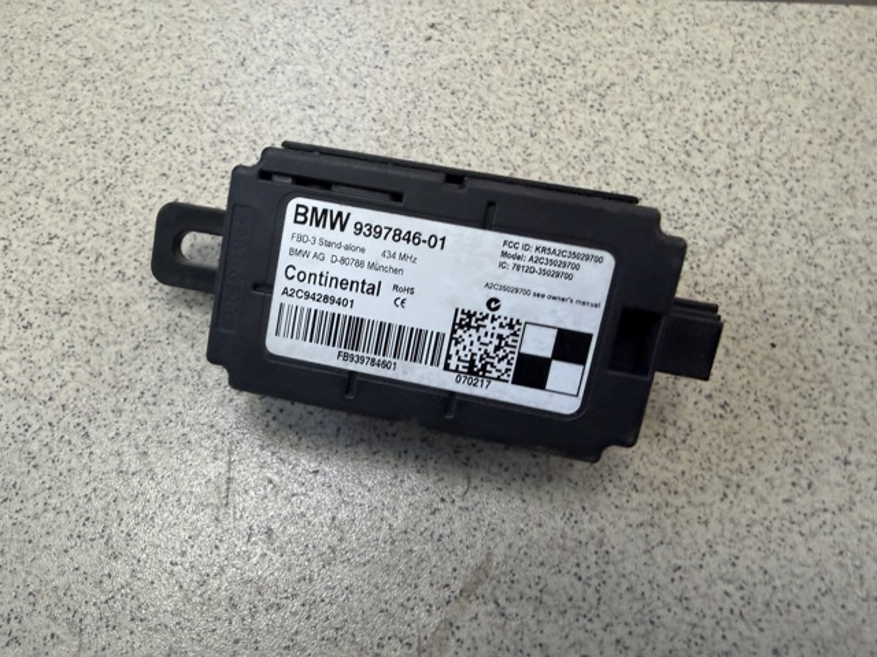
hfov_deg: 71.6
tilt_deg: -65.7
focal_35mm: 24
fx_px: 608
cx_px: 438
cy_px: 328
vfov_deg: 56.8
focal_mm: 2.22
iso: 320
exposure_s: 1/121
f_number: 2.2
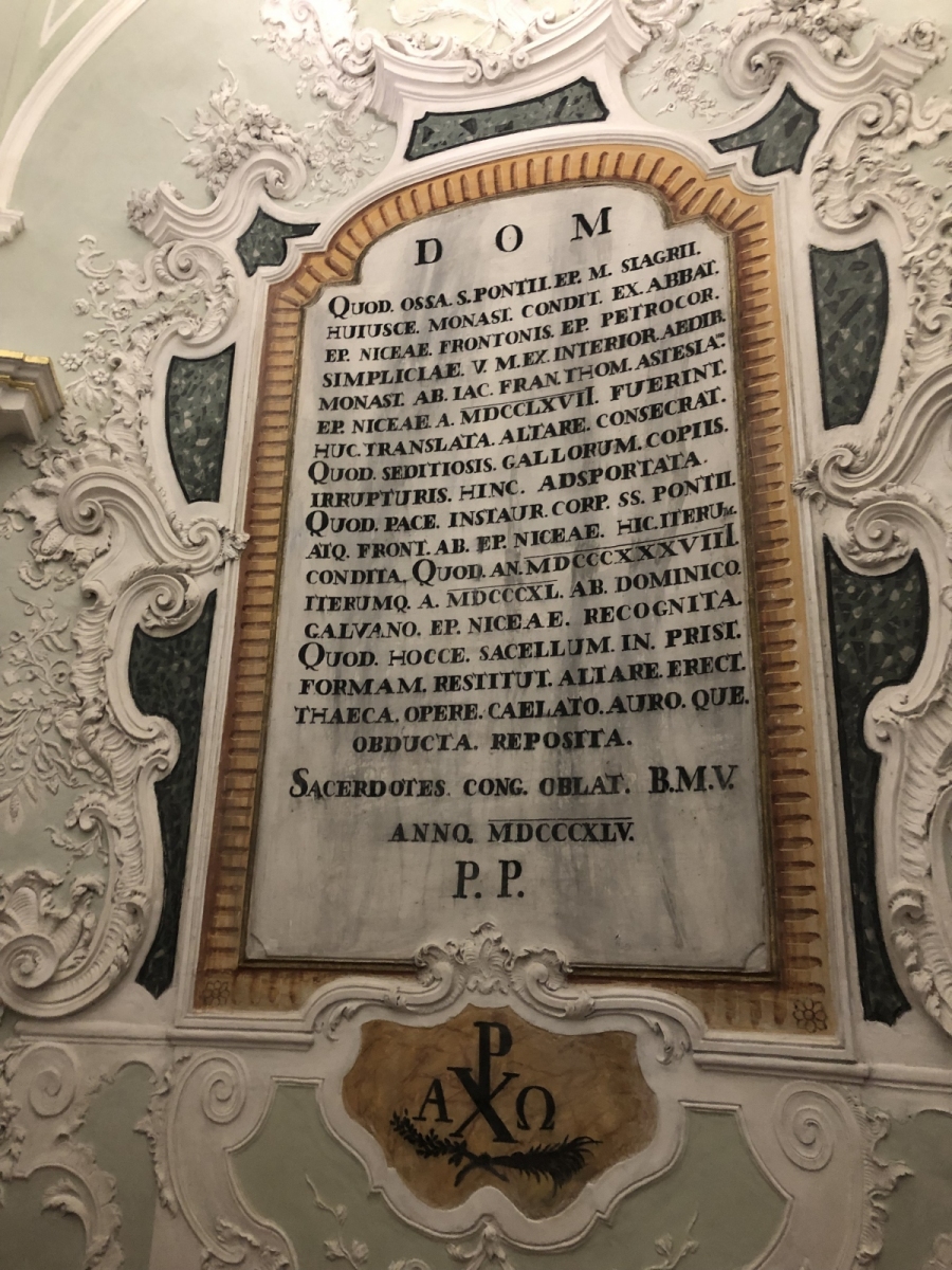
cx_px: 476
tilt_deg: +17.8
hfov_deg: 49.7
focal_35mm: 28
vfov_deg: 63.4
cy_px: 635
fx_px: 1027
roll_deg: -2.1
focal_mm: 3.99
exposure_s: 1/17
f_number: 1.8
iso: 100
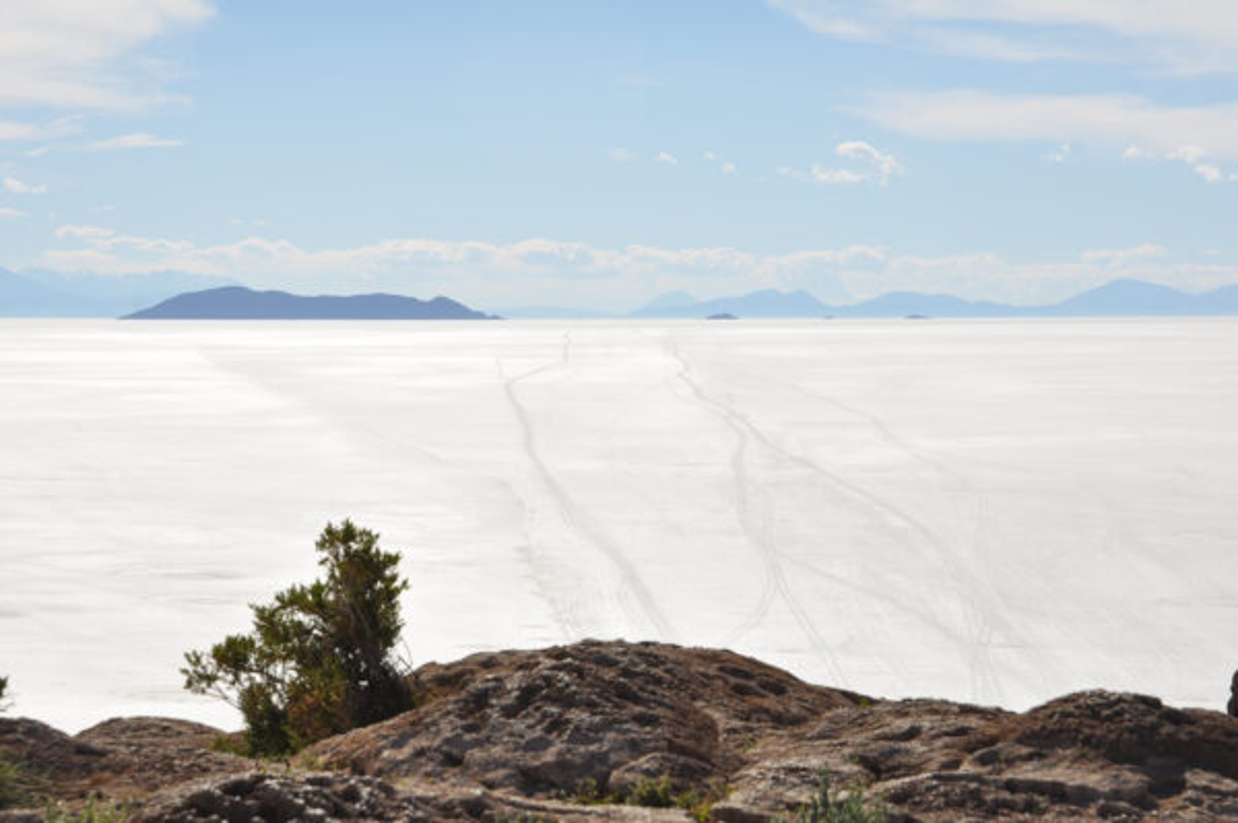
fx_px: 3711
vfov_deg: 12.7
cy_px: 412
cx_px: 619
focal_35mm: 108
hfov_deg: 18.9
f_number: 13
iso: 200
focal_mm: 72
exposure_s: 1/500
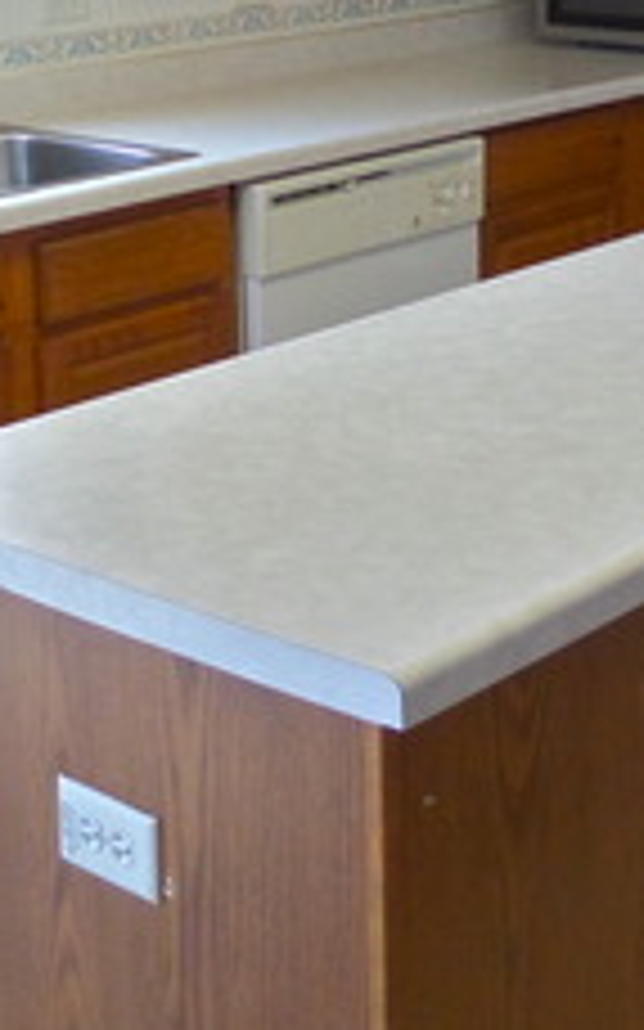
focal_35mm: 71
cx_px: 423
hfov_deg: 18.3
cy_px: 108
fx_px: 1995
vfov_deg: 27.9
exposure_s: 1/30
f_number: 3.2
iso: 240
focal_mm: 4
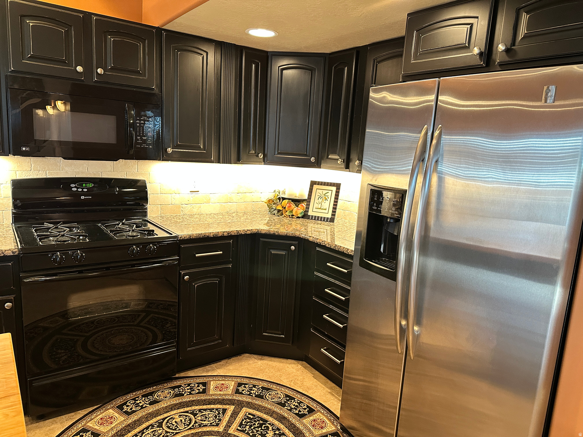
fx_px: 404
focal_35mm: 24
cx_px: 292
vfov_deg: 56.8
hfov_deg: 71.6
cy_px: 218
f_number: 1.78
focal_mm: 6.86
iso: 400
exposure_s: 1/60
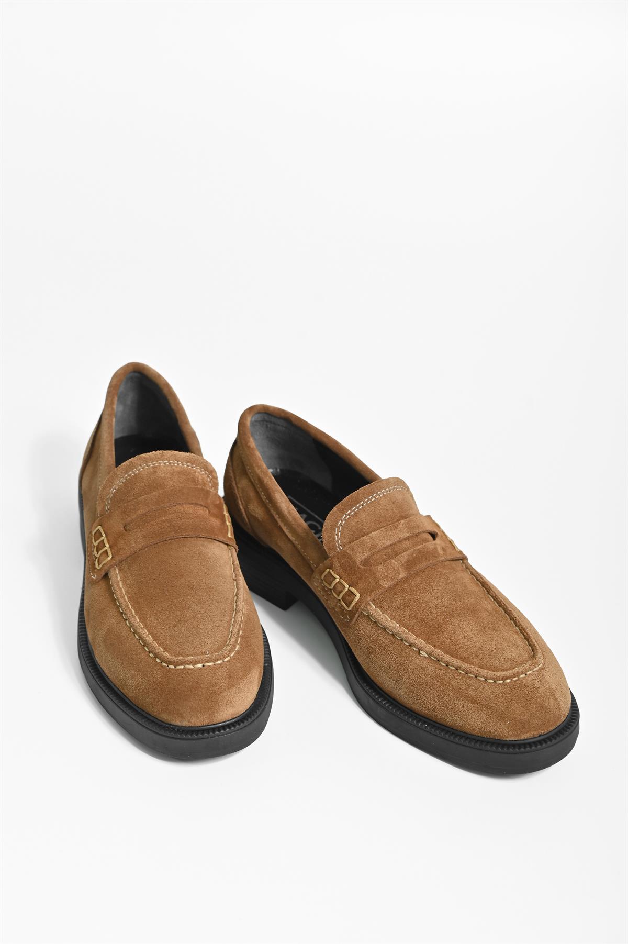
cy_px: 472
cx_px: 314
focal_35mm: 56
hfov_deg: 24.2
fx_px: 1467
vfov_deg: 35.7
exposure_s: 1/160
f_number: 8
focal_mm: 56
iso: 125
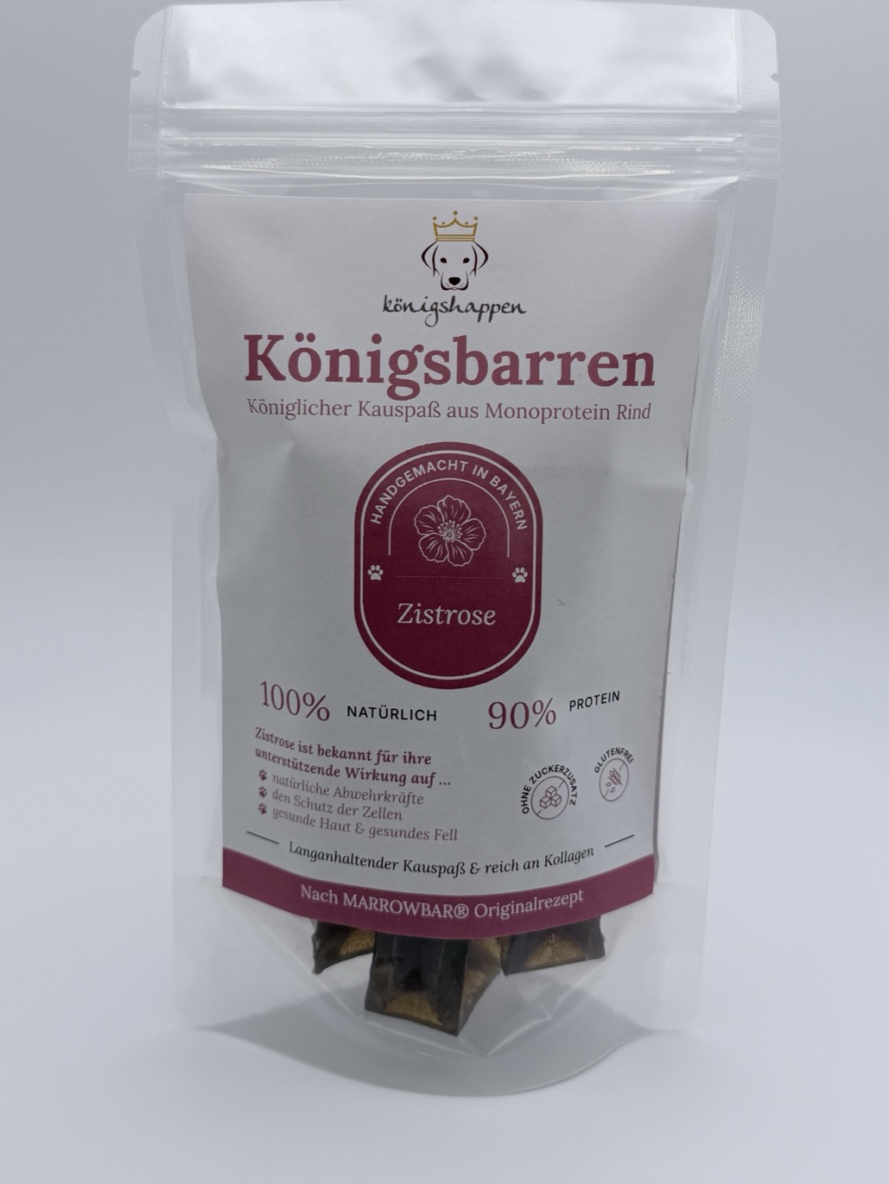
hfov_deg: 49.8
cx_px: 445
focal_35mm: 28
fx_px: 958
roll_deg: +0.0
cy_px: 538
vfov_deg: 63.3
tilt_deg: -15.9
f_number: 1.78
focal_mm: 6.76
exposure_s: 1/426
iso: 80
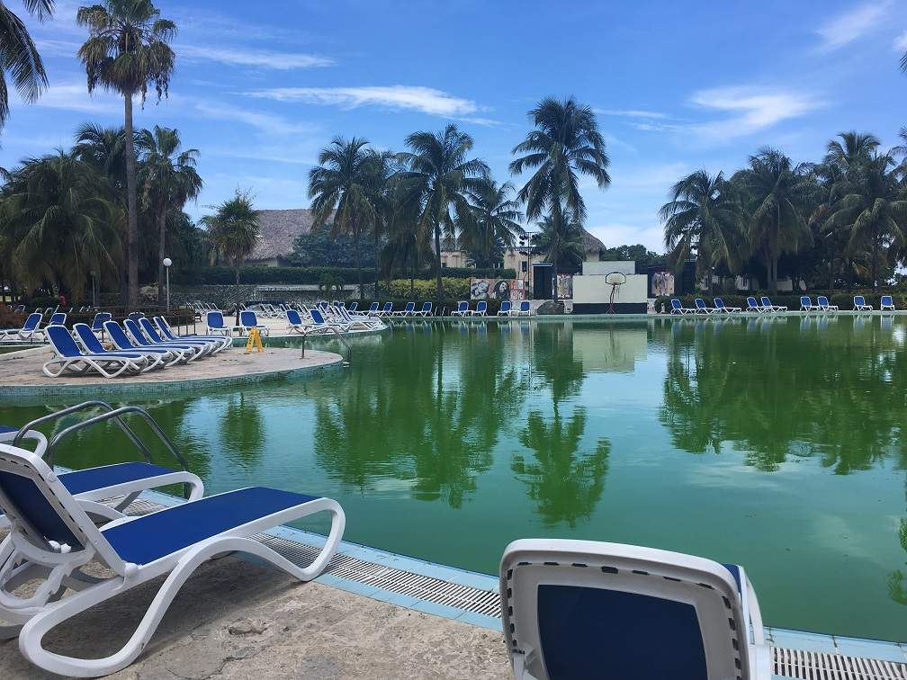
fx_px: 760
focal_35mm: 29
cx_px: 454
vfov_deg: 48.2
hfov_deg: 61.7
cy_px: 340
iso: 25
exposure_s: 1/1099
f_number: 2.2
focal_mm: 4.15
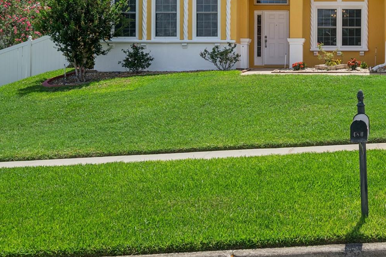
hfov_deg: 35.2
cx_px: 304
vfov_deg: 24.3
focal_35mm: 55
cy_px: 57
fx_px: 590
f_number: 9
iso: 400
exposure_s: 1/640
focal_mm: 34
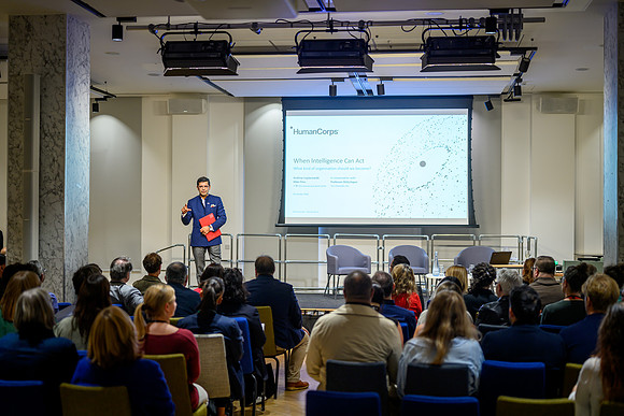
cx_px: 312
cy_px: 208
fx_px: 869
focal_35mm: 50
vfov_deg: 26.9
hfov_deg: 39.5
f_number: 1.8
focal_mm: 50
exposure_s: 1/200
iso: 200
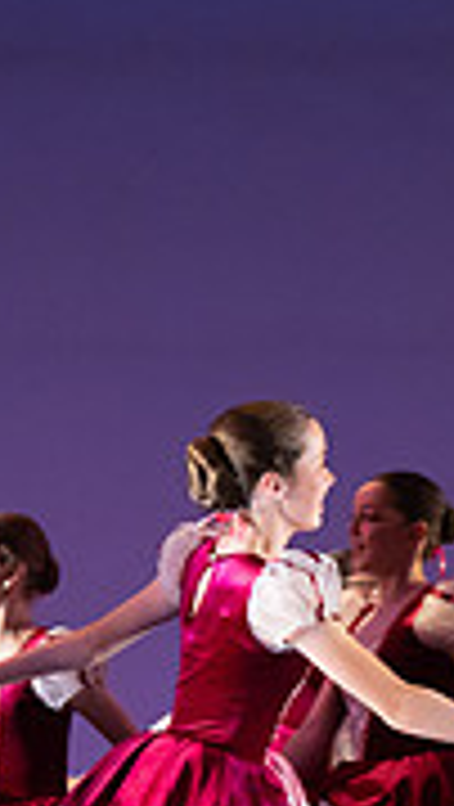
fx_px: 5060
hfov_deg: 5.1
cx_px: -193
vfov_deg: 9.0
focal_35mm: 237
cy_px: 804
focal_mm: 70
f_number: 5
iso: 4000
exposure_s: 1/250
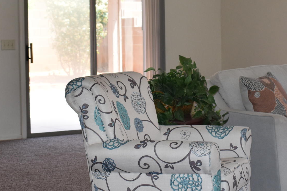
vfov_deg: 13.5
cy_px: 64
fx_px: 808
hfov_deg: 20.1
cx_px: 191
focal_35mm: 101
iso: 450
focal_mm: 25
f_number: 5
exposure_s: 1/200
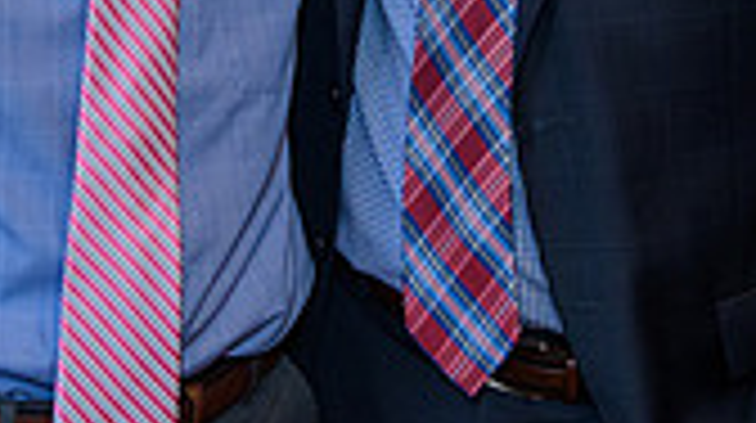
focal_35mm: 123
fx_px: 2463
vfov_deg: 9.5
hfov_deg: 17.5
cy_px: -236
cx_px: 356
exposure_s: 1/125
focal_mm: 34
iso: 1600
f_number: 3.2
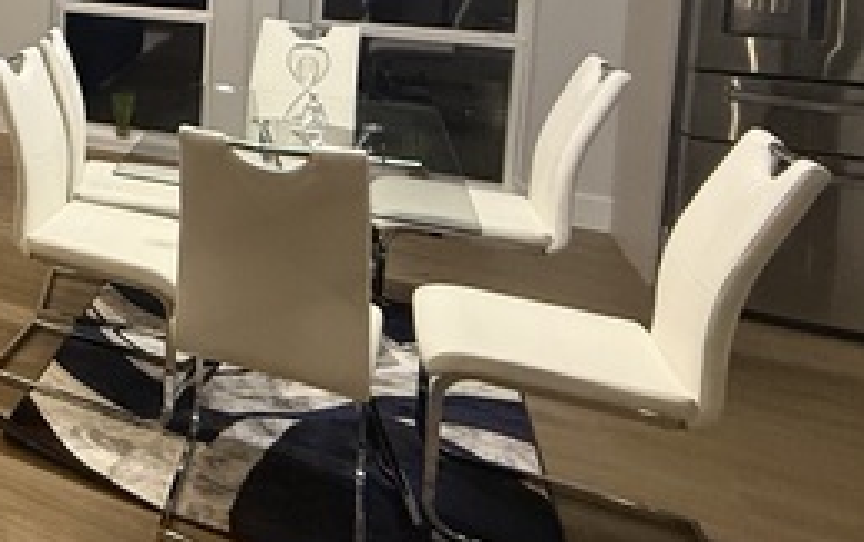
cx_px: -218
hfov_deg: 36.7
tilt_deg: -4.7
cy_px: -33
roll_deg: -0.2
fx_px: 896
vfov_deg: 30.6
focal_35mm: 38
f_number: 2.2
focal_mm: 2.22
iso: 500
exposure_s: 1/60
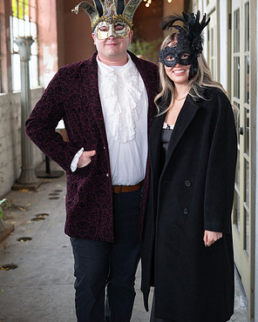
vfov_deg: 33.0
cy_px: 137
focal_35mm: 57
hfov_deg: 26.7
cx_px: 129
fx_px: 544
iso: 400
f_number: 2.8
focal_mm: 50
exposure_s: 1/100
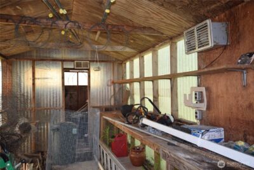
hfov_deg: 61.9
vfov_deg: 43.6
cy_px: 85
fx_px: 212
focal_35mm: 30
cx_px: 127
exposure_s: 1/125
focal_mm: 20
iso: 450
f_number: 5.6
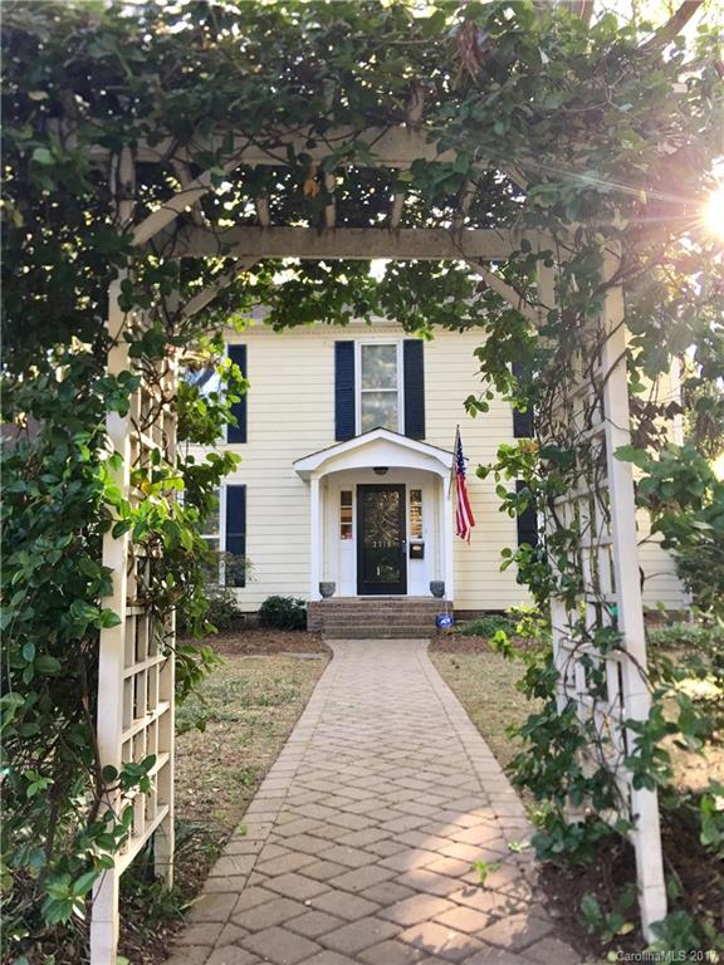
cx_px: 362
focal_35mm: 29
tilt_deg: +5.8
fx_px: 809
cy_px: 482
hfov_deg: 48.2
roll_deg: +0.1
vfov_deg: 61.7
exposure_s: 1/30
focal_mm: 4.15
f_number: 2.2
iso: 32
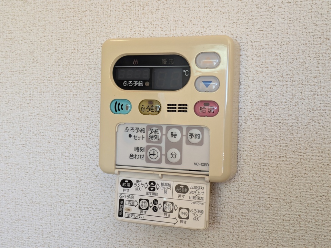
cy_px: 124
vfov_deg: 28.6
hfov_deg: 37.5
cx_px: 166
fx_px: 488
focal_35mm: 51
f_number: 1.89
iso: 126
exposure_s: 1/120
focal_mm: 5.43
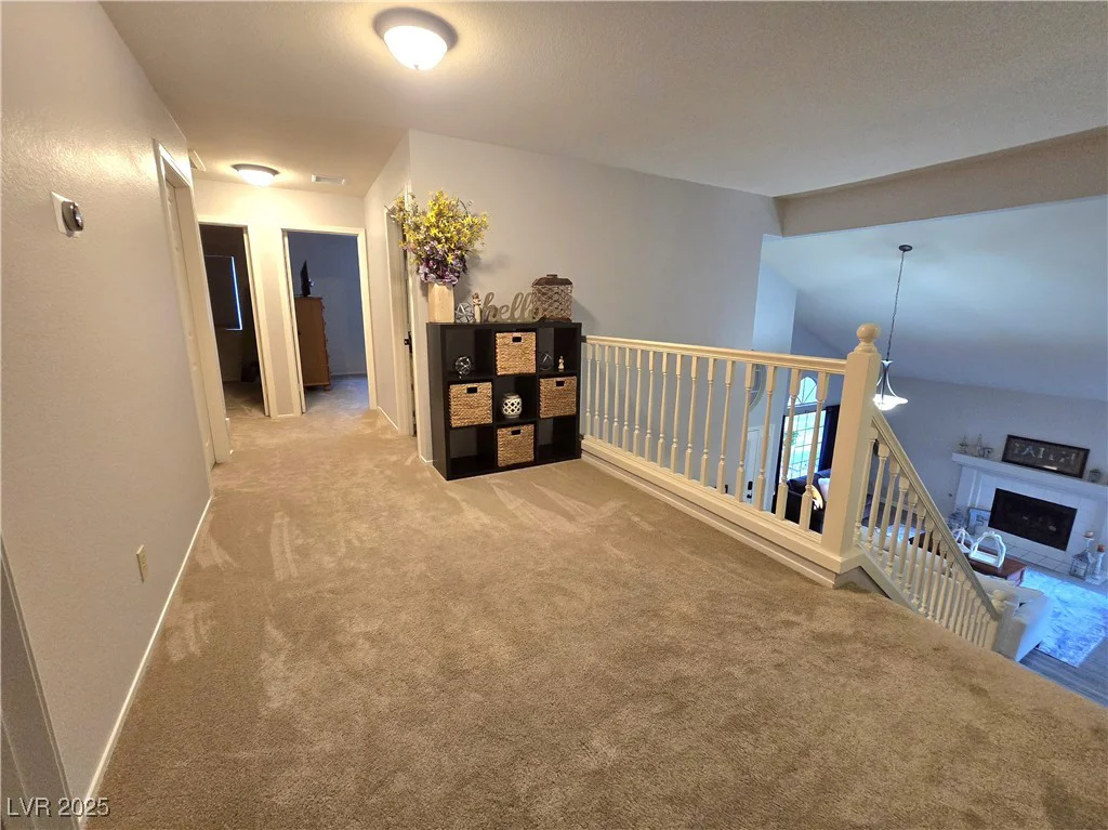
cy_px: 415
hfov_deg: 106.2
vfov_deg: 89.9
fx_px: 416
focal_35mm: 13
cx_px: 554
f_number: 2.2
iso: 500
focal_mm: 2.2
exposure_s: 1/60.2
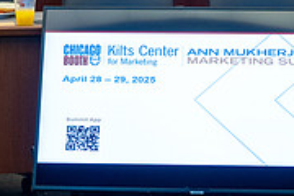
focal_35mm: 113
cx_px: 181
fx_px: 923
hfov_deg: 18.1
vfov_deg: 11.9
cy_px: -23
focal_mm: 35
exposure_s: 1/160
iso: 1250
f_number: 4
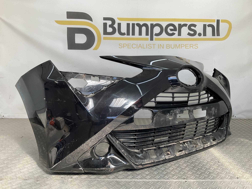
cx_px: 126
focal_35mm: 29
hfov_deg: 61.7
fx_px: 211
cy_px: 94
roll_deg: -2.2
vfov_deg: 48.2
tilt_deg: -8.6
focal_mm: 3
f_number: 1.8
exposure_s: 1/255
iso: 16
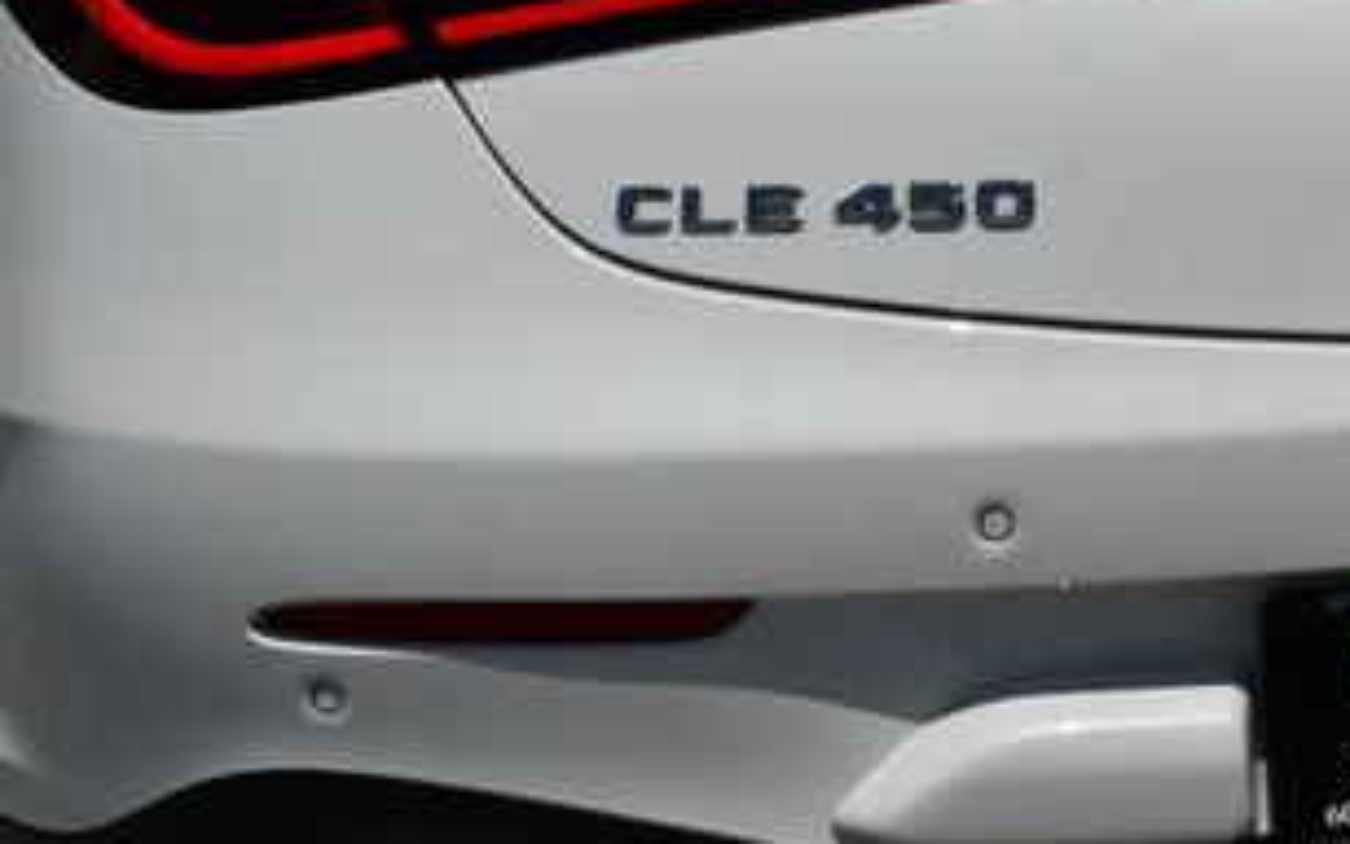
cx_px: 1337
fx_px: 5005
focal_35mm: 136
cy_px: 101
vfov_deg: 9.6
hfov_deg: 15.1
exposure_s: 1/500
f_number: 11
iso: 100
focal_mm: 32
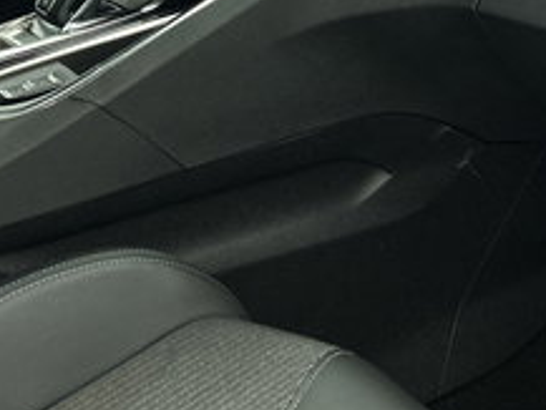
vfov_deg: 15.6
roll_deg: -0.3
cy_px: -88
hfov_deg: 21.4
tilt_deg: -20.5
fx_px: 1436
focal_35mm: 91
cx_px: 370
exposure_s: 1/100
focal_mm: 5.7
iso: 125
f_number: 1.5
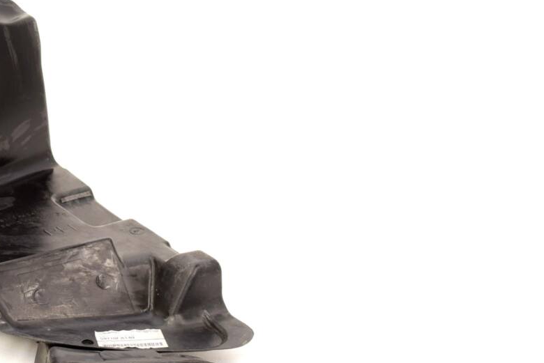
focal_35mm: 72
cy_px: 206
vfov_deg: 19.0
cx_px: 26
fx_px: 1088
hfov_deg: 26.8
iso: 400
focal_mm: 25
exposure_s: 1/125
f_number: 5.6
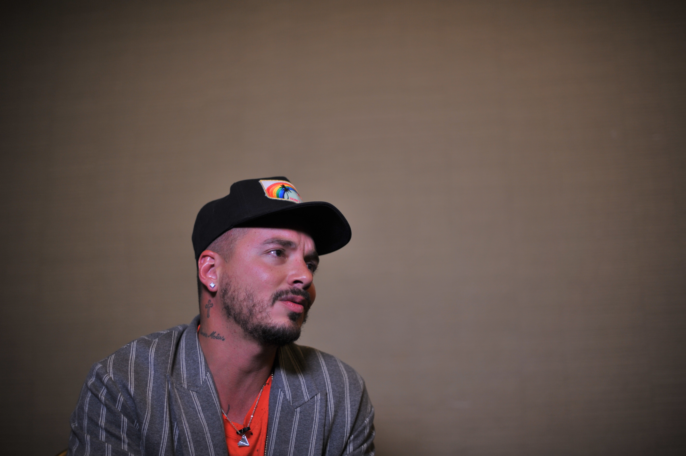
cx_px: 343
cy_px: 228
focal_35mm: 50
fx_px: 952
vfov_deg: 27.0
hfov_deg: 39.6
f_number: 1.4
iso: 250
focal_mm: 50
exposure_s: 1/320
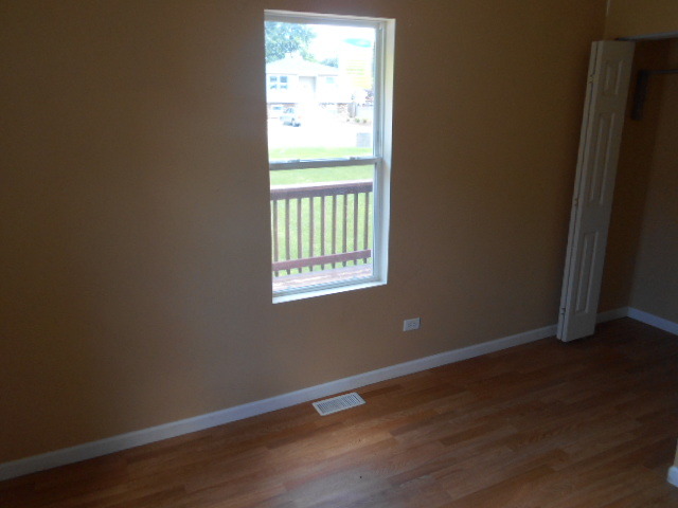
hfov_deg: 67.3
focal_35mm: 26
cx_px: 339
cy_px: 254
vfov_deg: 53.1
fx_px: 509
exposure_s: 1/30
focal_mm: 4.6
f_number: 3.2
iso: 110
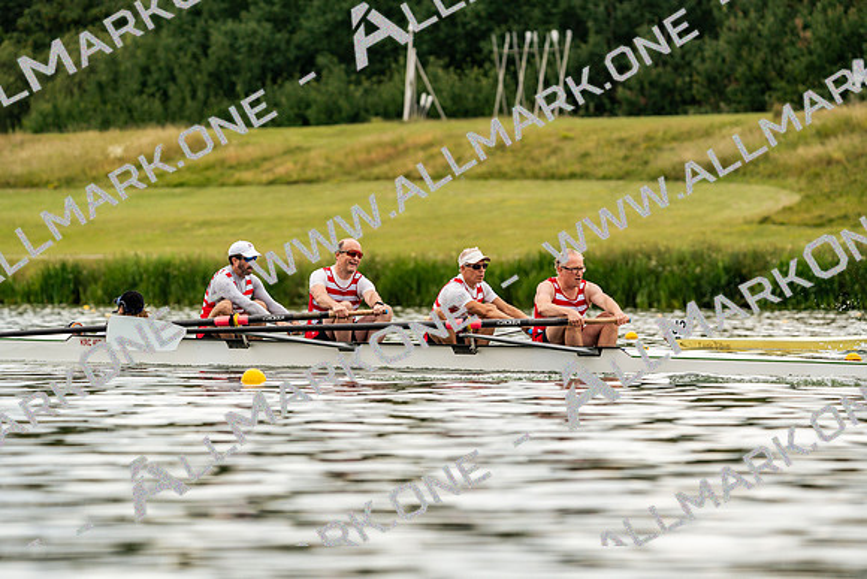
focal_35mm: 315
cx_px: 434
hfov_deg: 6.5
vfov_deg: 4.4
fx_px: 7588
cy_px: 290
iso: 400
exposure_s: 1/2000
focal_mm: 315
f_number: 6.3
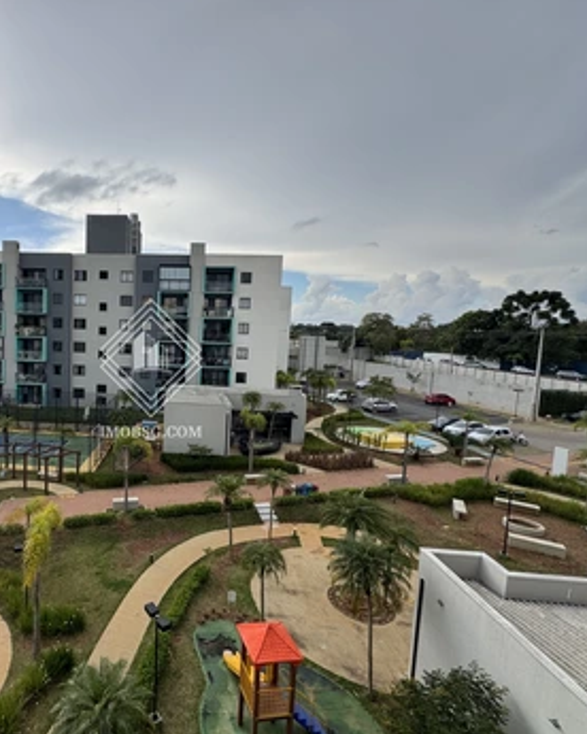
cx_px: 151
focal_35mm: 19
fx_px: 413
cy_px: 368
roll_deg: -1.9
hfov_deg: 66.7
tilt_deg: -5.4
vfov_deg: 83.3
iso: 40
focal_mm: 2.22
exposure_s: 1/771
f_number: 2.2
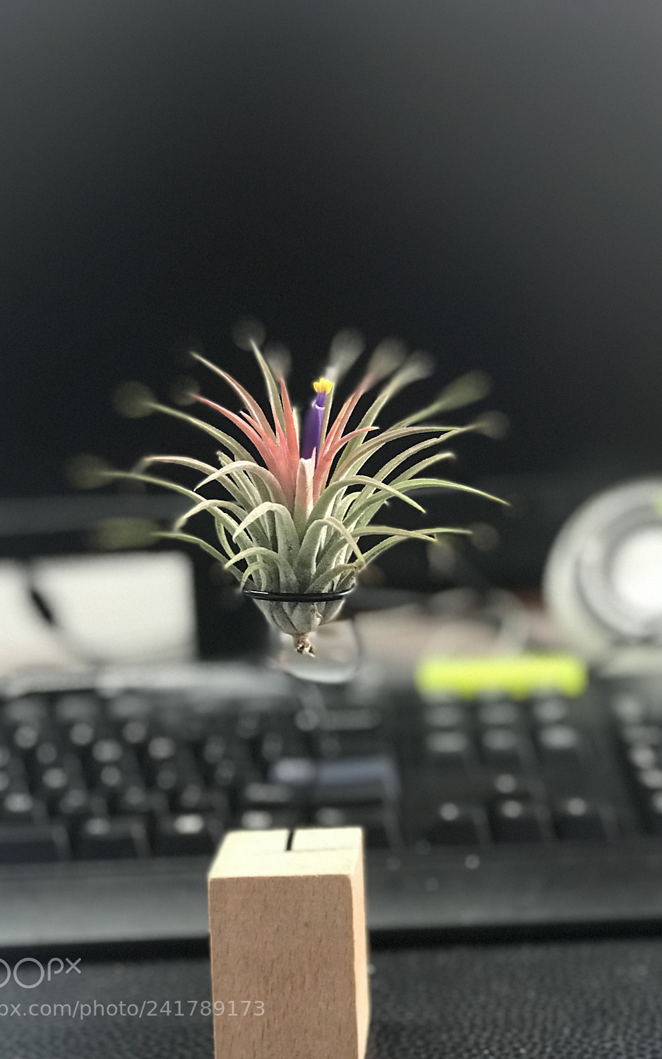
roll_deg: +2.5
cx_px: 316
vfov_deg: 33.5
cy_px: 526
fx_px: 1762
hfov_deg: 21.3
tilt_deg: -9.3
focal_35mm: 61
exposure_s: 1/50
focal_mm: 6.6
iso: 500
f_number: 2.8
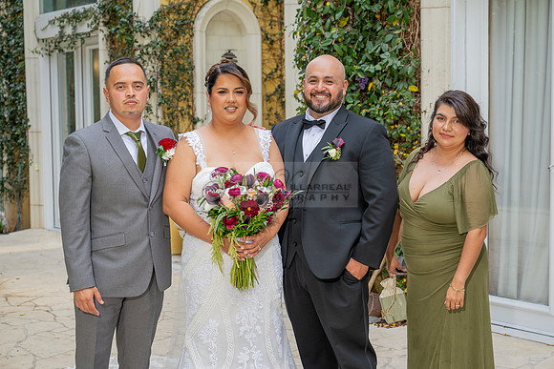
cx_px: 277
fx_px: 939
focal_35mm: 61
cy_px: 184
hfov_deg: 32.9
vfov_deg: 22.3
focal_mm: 61
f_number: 5
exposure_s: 1/200
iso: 200
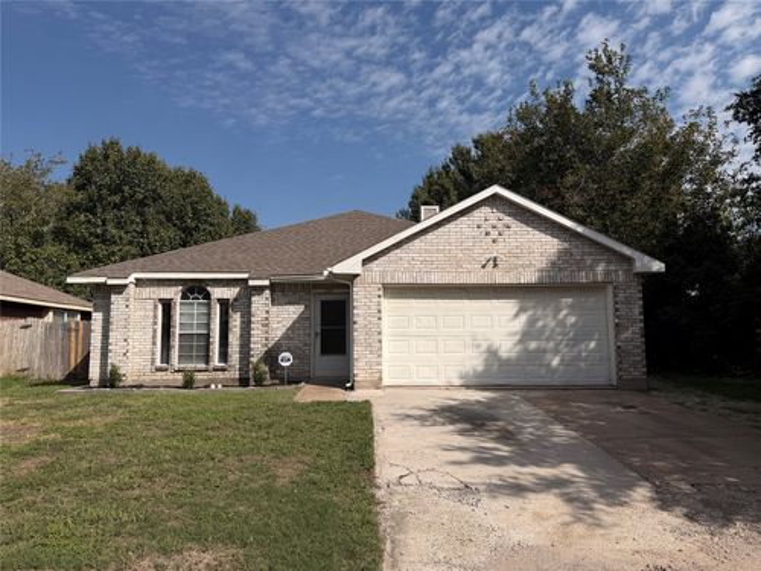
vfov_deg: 56.8
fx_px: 528
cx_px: 380
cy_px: 286
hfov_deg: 71.6
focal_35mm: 24
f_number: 1.78
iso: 80
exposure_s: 1/8130
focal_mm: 6.76
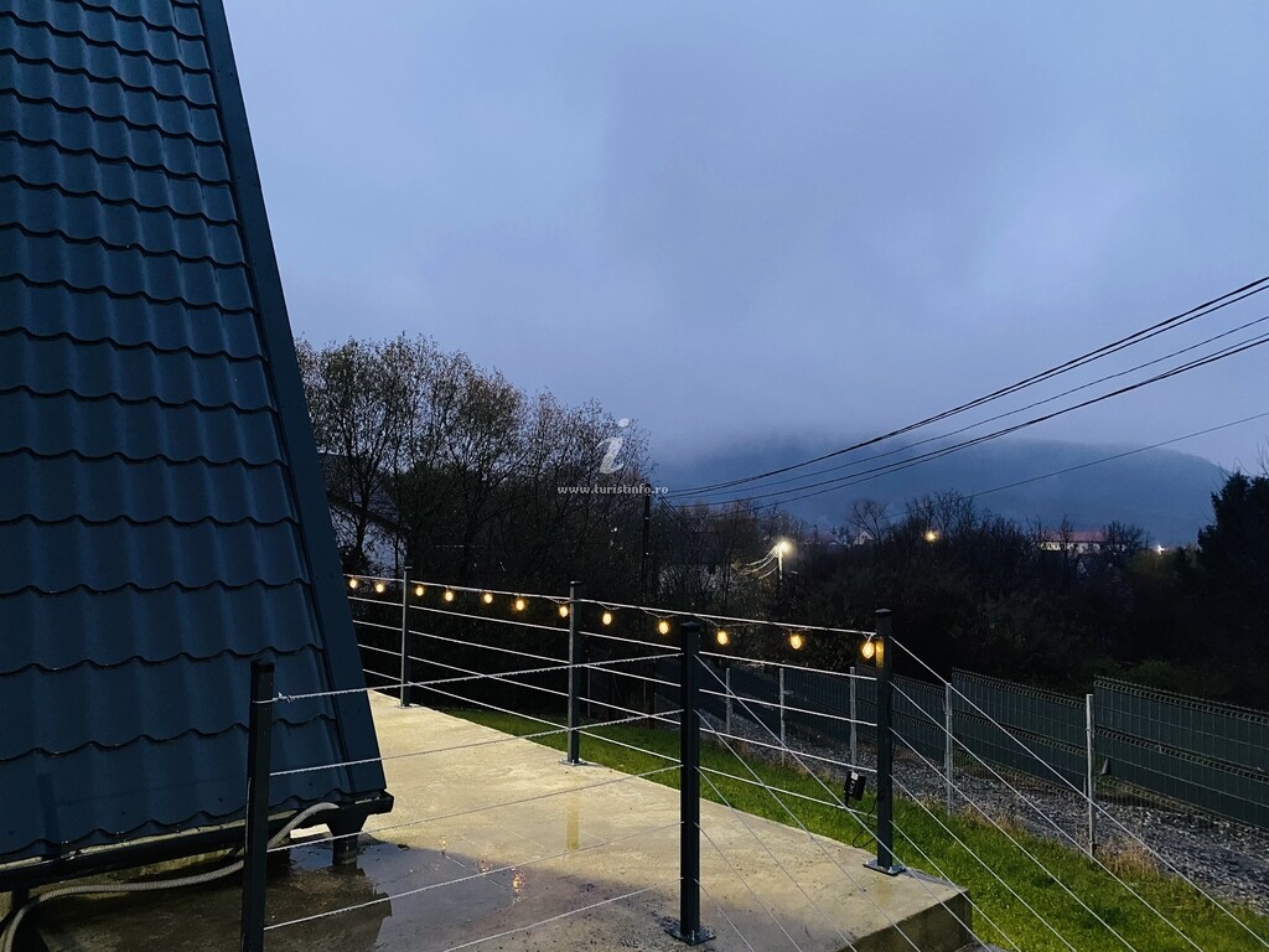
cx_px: 634
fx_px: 953
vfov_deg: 53.1
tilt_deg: +2.8
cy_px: 476
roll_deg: -1.4
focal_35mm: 26
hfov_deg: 67.3
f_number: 1.8
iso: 800
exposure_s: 1/25
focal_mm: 4.25
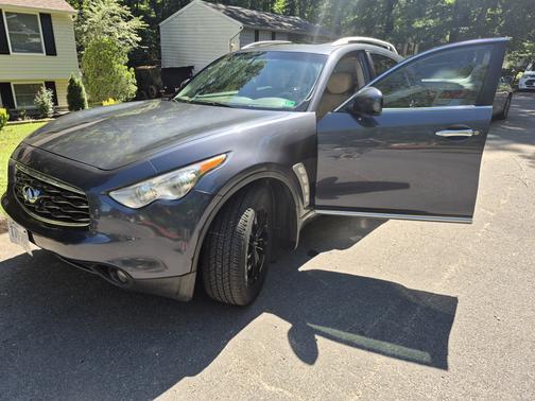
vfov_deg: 58.9
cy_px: 200
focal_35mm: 23
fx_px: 355
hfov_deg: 73.9
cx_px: 268
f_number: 1.8
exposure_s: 1/483
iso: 25
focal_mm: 5.4
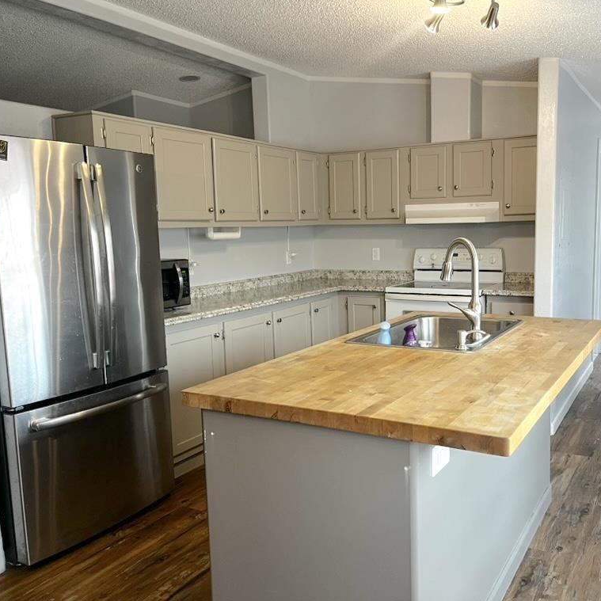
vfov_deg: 52.5
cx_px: 347
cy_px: 299
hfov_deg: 52.3
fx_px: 609
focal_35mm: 31
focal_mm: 5.1
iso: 125
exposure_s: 1/60
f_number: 1.6
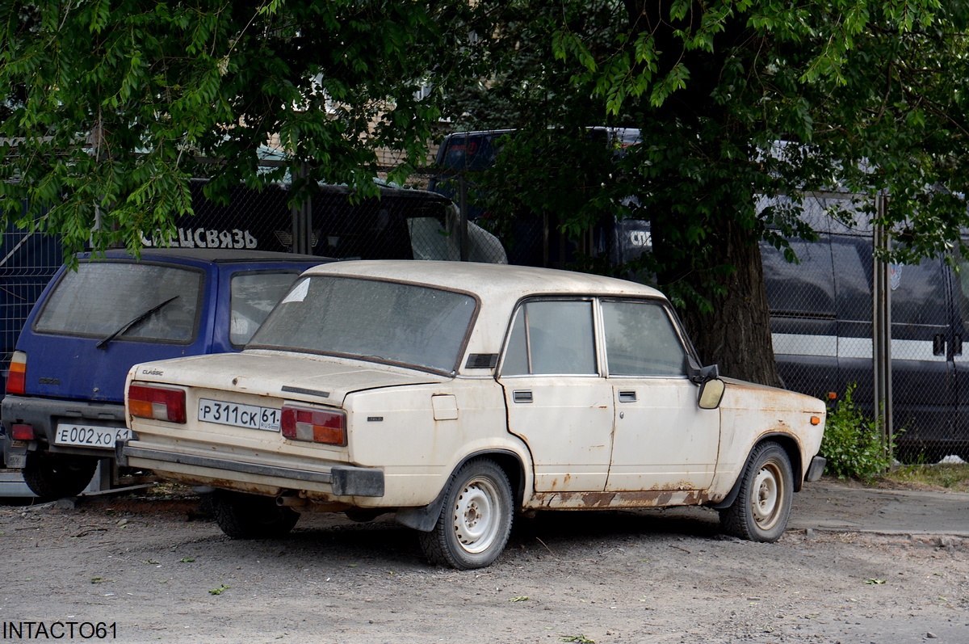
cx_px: 484
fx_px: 4234
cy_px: 322
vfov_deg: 8.7
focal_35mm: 158
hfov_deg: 13.1
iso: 180
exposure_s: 1/250
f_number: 8
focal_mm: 105
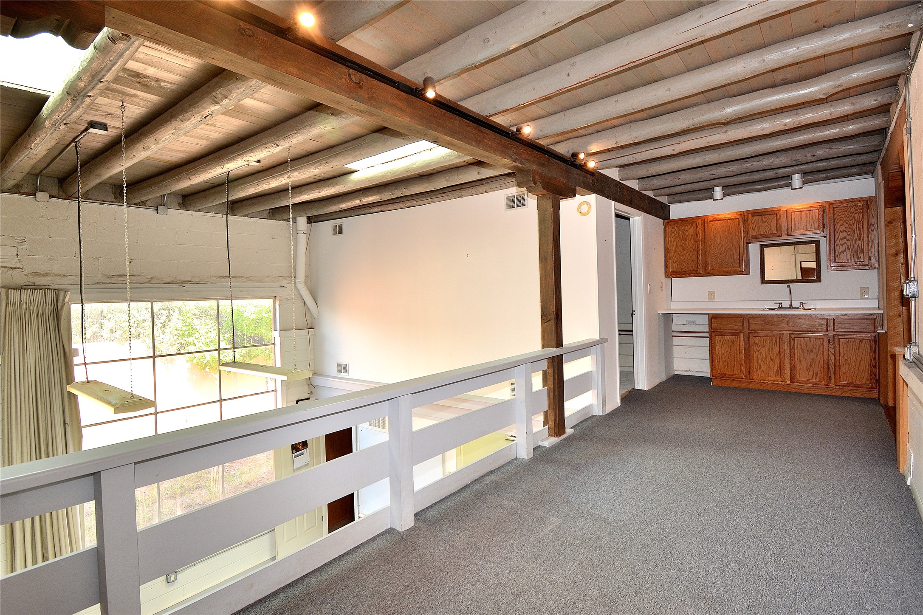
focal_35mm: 15
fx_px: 384
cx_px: 462
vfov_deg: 77.3
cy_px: 308
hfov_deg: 100.4
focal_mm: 10
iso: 200
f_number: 4.5
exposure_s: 1/80
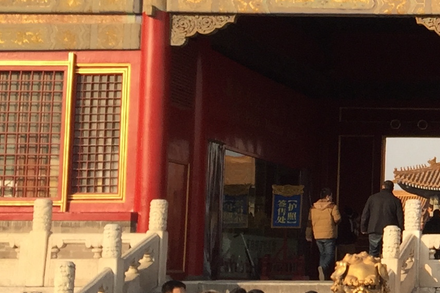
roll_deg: +0.3
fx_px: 1418
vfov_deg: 11.8
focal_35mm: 116
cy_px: 109
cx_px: 702
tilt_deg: +8.0
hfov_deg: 15.9
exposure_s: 1/860
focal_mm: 4.15
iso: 32
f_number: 2.2
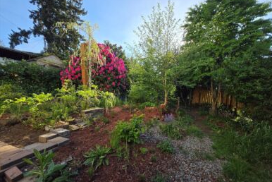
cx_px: 140
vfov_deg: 81.3
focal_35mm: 14
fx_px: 106
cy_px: 95
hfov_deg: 104.2
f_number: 2.2
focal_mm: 1.7
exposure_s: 1/562
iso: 25
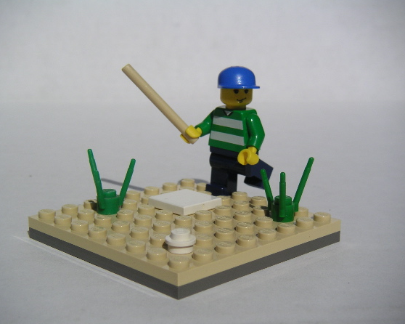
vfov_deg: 24.2
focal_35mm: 63
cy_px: 162
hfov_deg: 30.0
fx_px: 755
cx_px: 189
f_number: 6.7
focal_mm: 9.3
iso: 50
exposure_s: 1/750
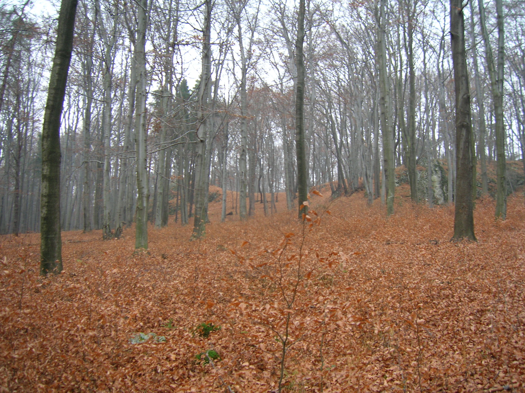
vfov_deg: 41.8
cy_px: 196
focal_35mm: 34
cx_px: 262
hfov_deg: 54.0
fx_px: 516
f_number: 2.9
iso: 50
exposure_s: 1/13
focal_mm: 5.7
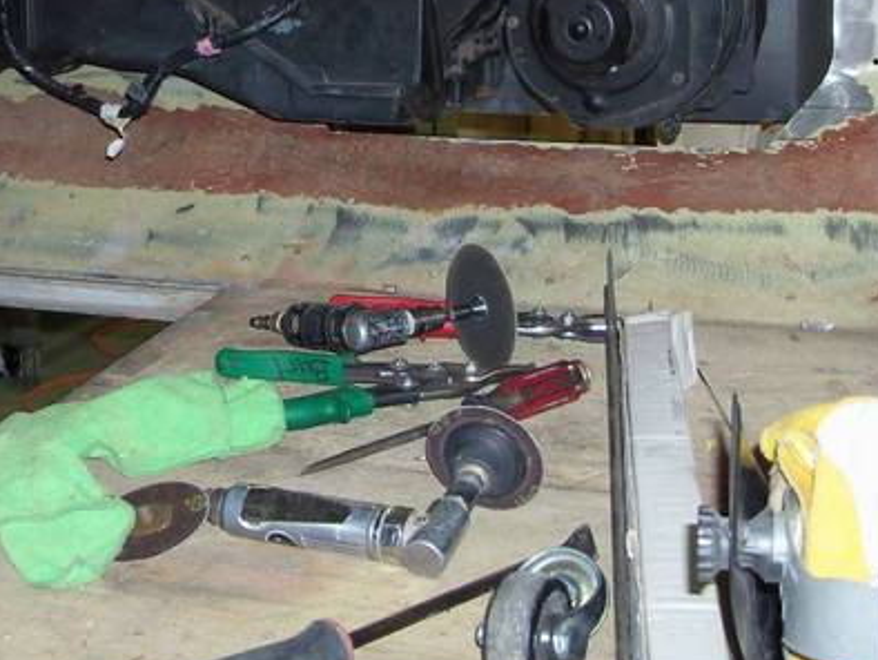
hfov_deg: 26.9
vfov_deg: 20.0
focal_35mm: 72
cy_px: 47
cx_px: 330
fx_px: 1827
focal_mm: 6.3
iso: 100
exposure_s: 1/30
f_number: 3
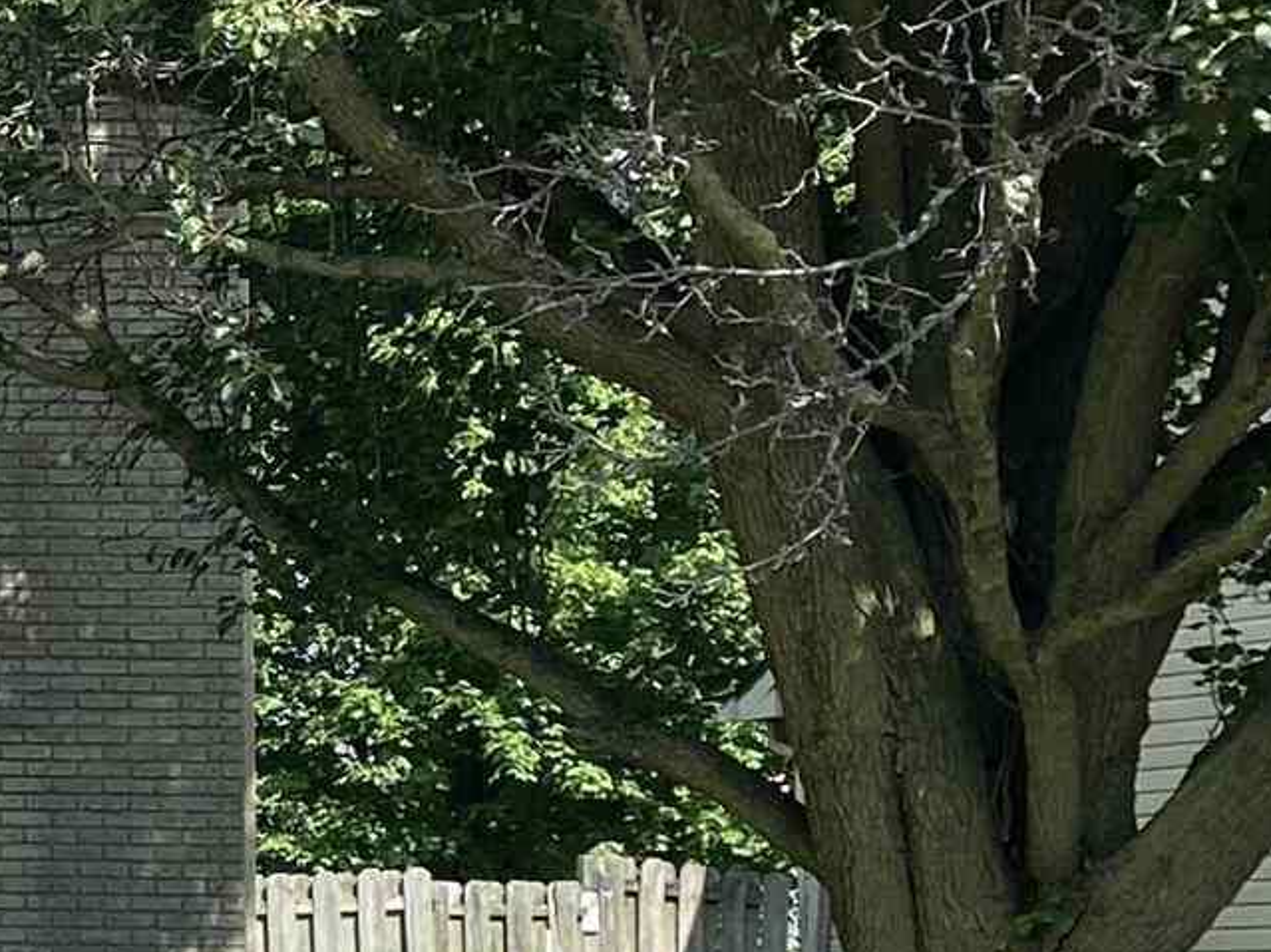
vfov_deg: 11.8
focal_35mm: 125
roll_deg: -0.5
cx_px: -1760
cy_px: 787
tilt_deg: +3.6
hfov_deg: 12.5
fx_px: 4589
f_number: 1.8
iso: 32
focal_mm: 4.25
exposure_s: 1/594
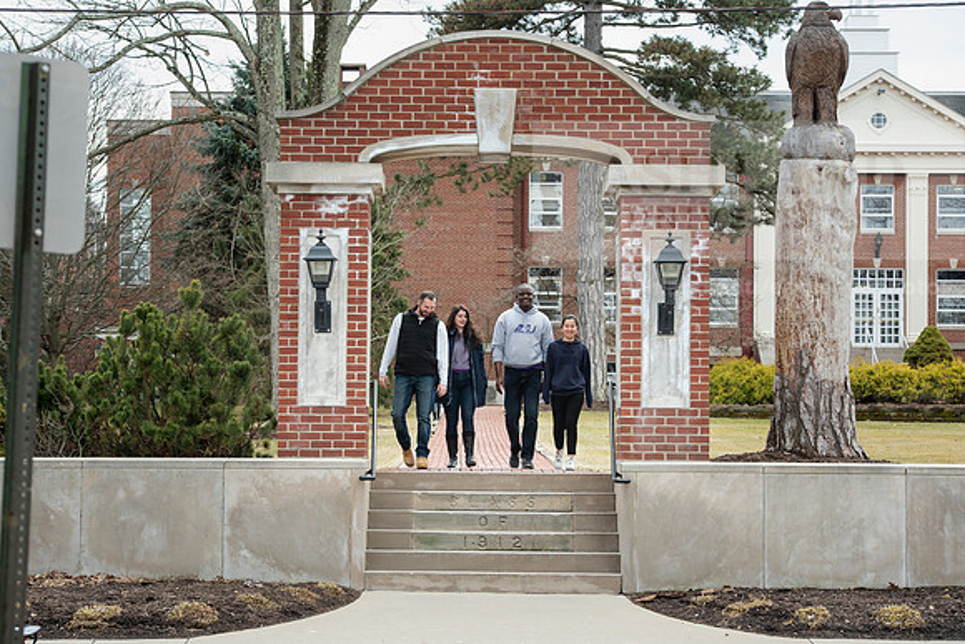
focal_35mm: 98
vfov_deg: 14.0
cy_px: 322
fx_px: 2627
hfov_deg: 20.8
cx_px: 482
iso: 500
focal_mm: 98
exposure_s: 1/320
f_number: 8
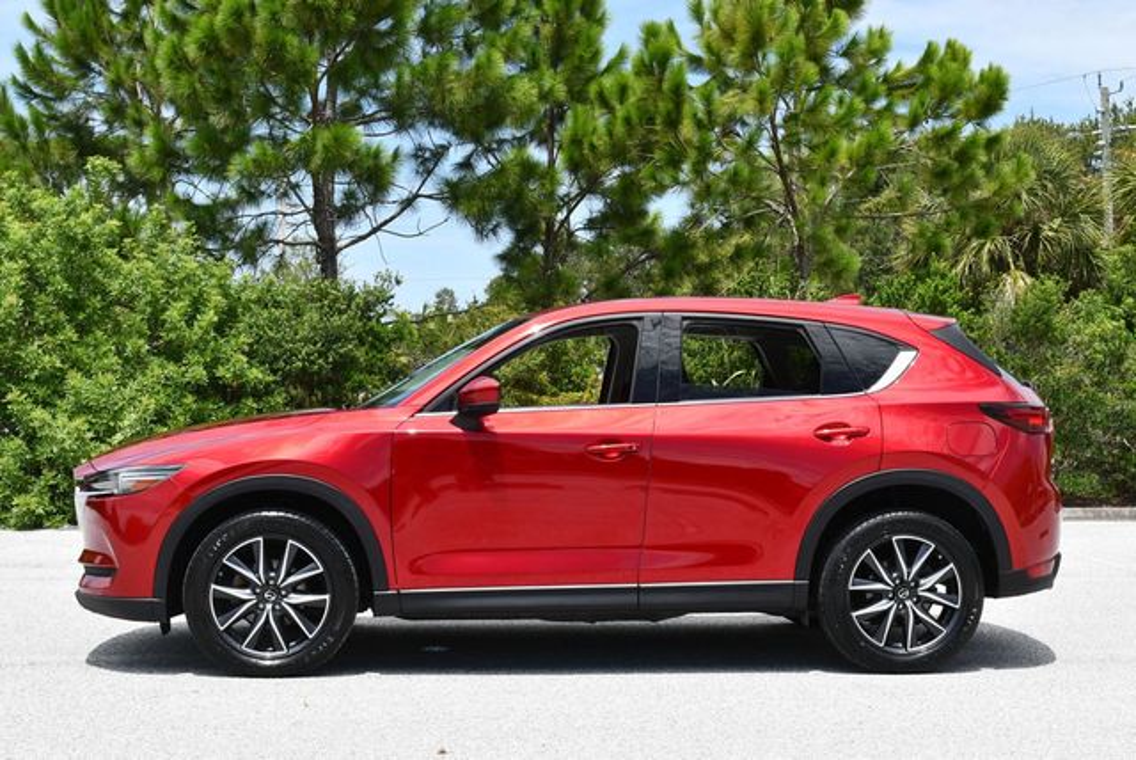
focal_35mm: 52
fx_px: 1642
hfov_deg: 38.2
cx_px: 568
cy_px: 380
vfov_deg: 26.0
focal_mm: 26
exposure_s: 1/250
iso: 125
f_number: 8
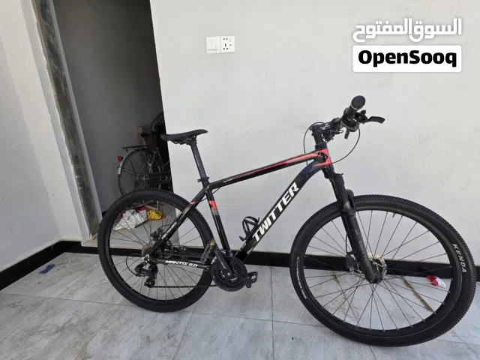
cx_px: 240
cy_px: 180
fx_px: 180
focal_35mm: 13
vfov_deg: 89.9
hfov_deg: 106.2
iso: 40
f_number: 1.9
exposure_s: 1/834
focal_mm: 2.2
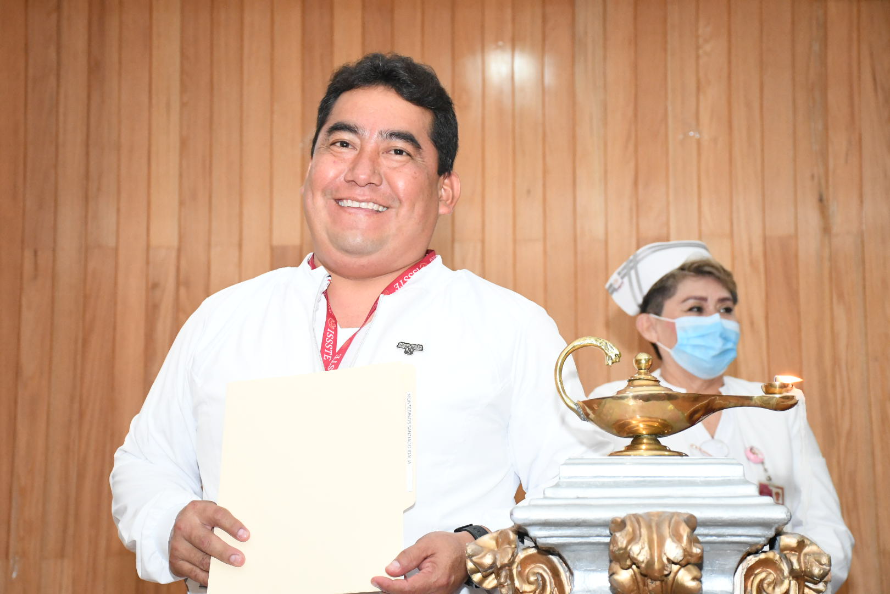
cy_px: 297
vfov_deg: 17.5
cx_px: 445
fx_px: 1928
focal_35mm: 78
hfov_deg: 26.0
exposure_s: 1/125
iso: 5000
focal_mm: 52
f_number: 6.3
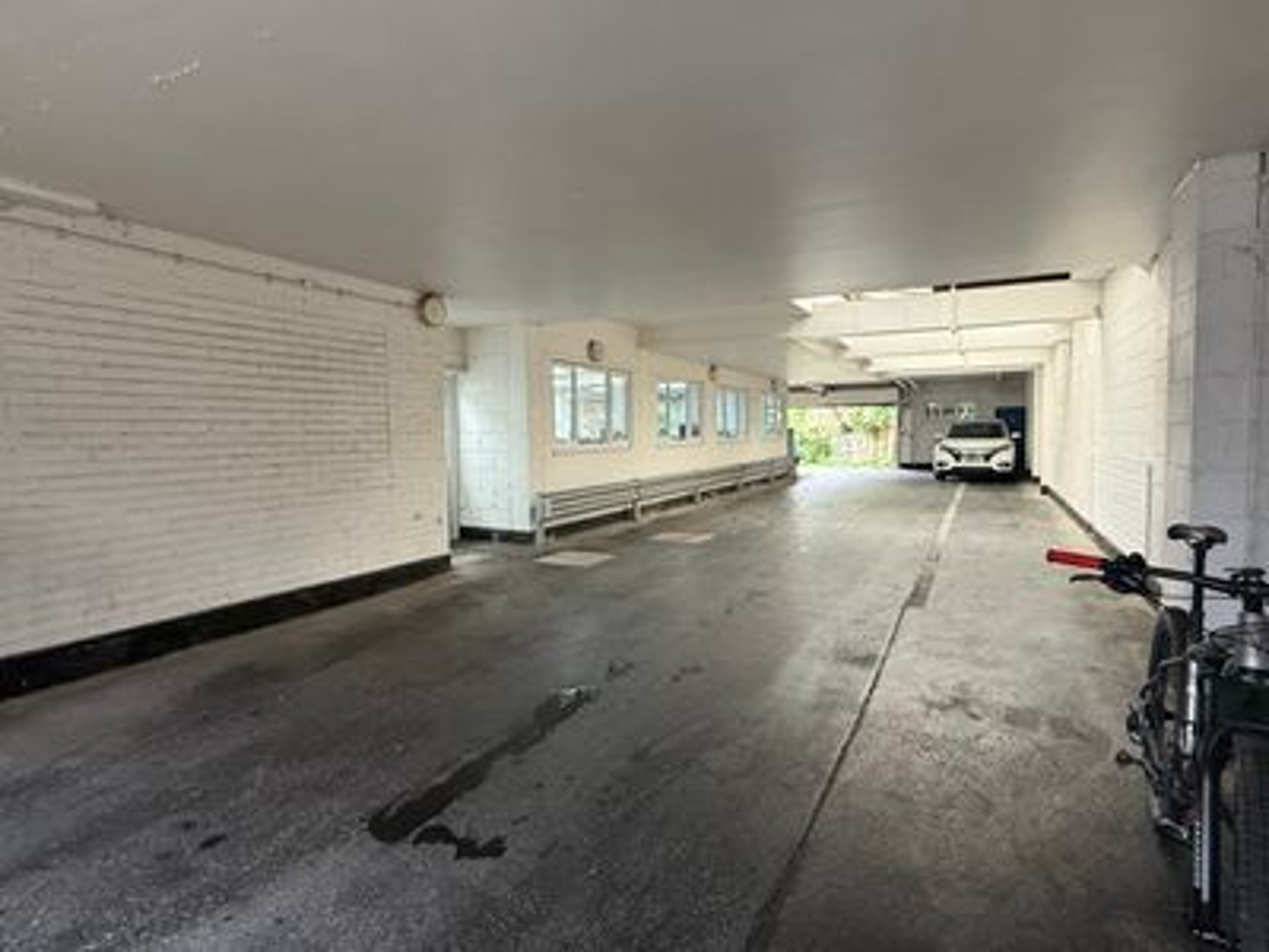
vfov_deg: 85.7
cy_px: 476
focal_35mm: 14
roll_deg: +1.1
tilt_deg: -3.6
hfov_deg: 102.1
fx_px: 513
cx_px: 634
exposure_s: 1/63
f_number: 2.2
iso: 320
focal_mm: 2.22
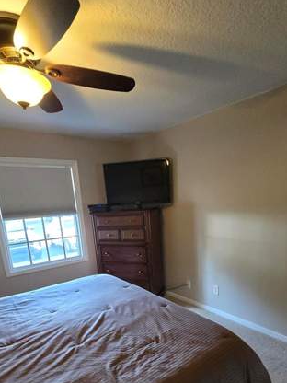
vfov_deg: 78.5
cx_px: 160
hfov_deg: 65.8
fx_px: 221
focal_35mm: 20
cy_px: 261
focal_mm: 2.2
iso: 800
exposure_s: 1/60
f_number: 2.2
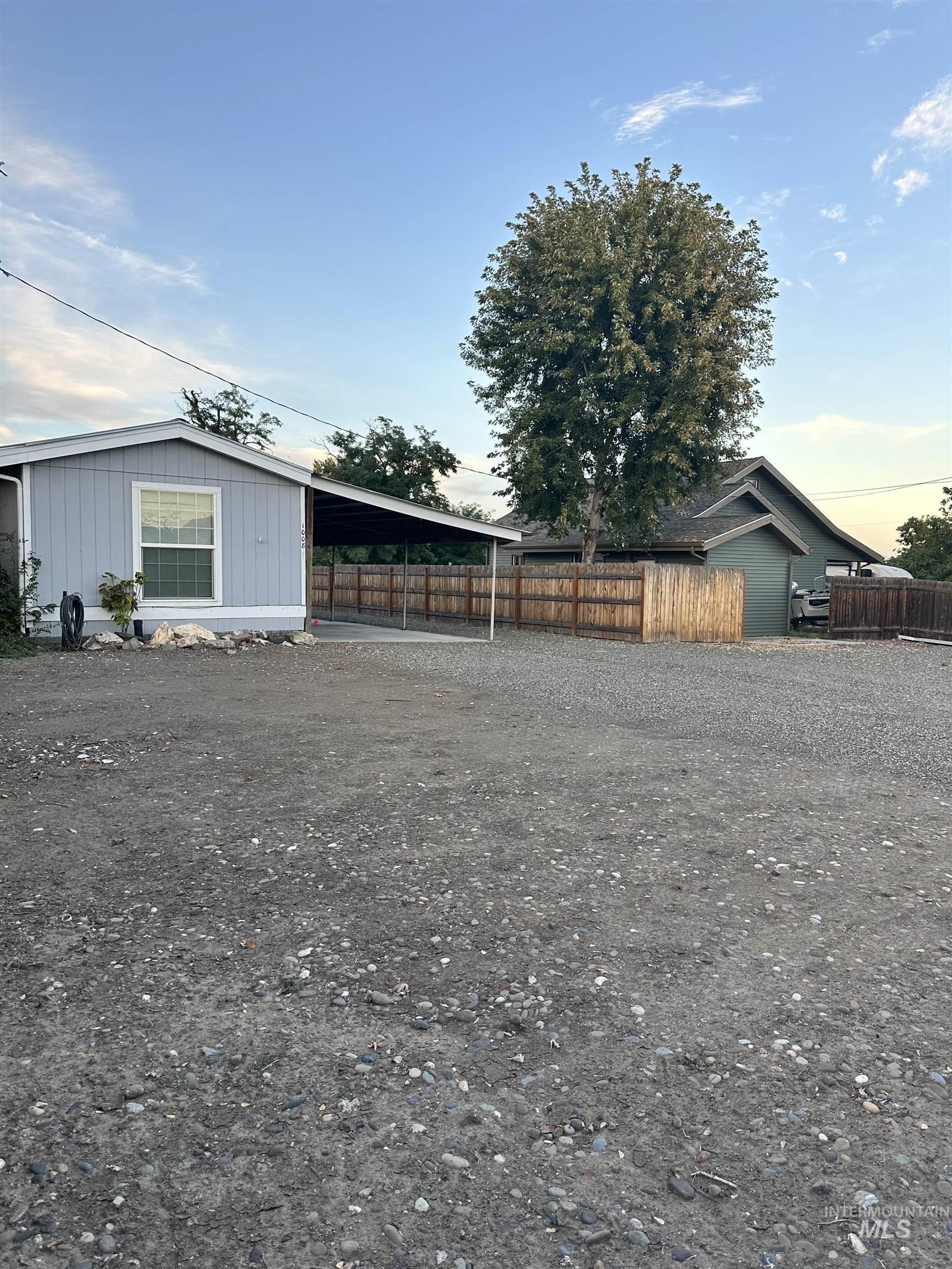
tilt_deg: -3.9
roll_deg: -1.9
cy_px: 634
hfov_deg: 56.8
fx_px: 880
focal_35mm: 24
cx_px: 476
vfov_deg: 71.6
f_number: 1.78
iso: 80
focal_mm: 6.86
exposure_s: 1/417
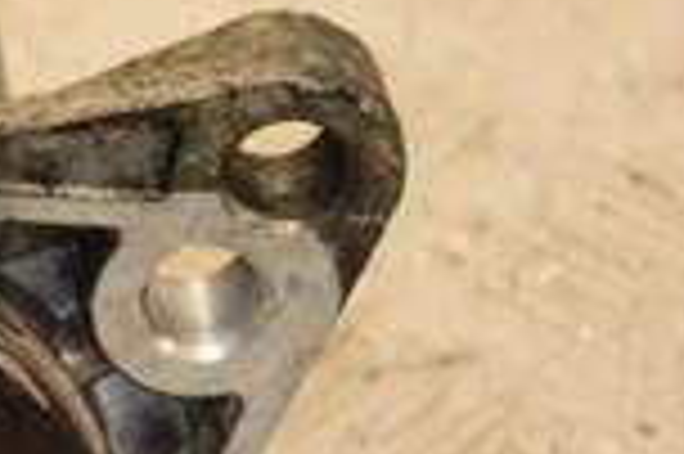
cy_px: 288
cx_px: -414
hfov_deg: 4.6
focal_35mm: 444
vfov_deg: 3.1
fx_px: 8426
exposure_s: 1/160
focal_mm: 75
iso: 800
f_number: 5.3
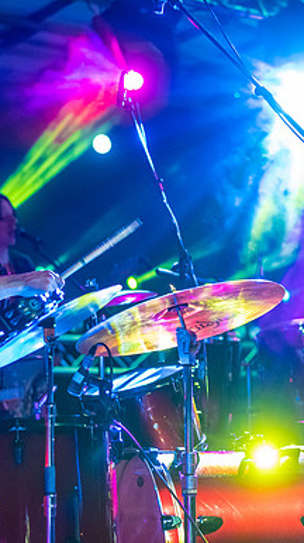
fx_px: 1134
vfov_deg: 26.9
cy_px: 272
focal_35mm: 79
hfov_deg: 15.2
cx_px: 201
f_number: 2.5
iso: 3200
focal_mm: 50
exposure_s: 1/100
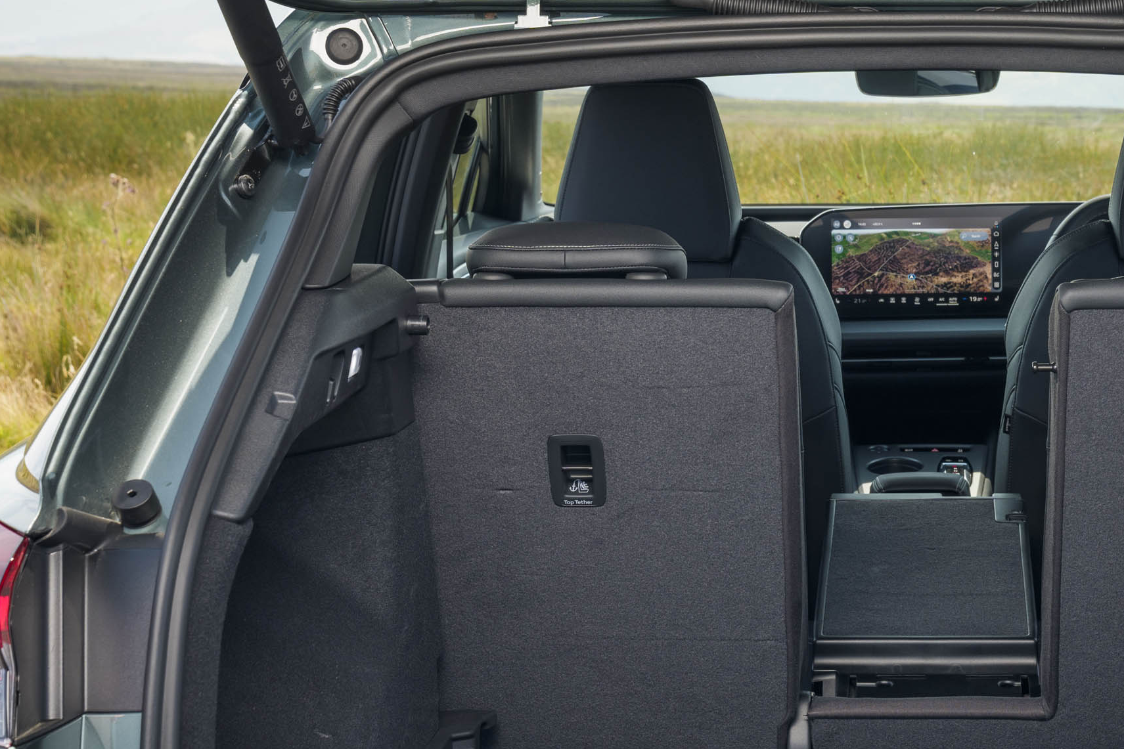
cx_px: 932
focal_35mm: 89
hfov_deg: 22.5
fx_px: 2779
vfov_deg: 15.4
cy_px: 435
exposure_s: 1/30
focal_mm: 47
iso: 100
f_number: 8
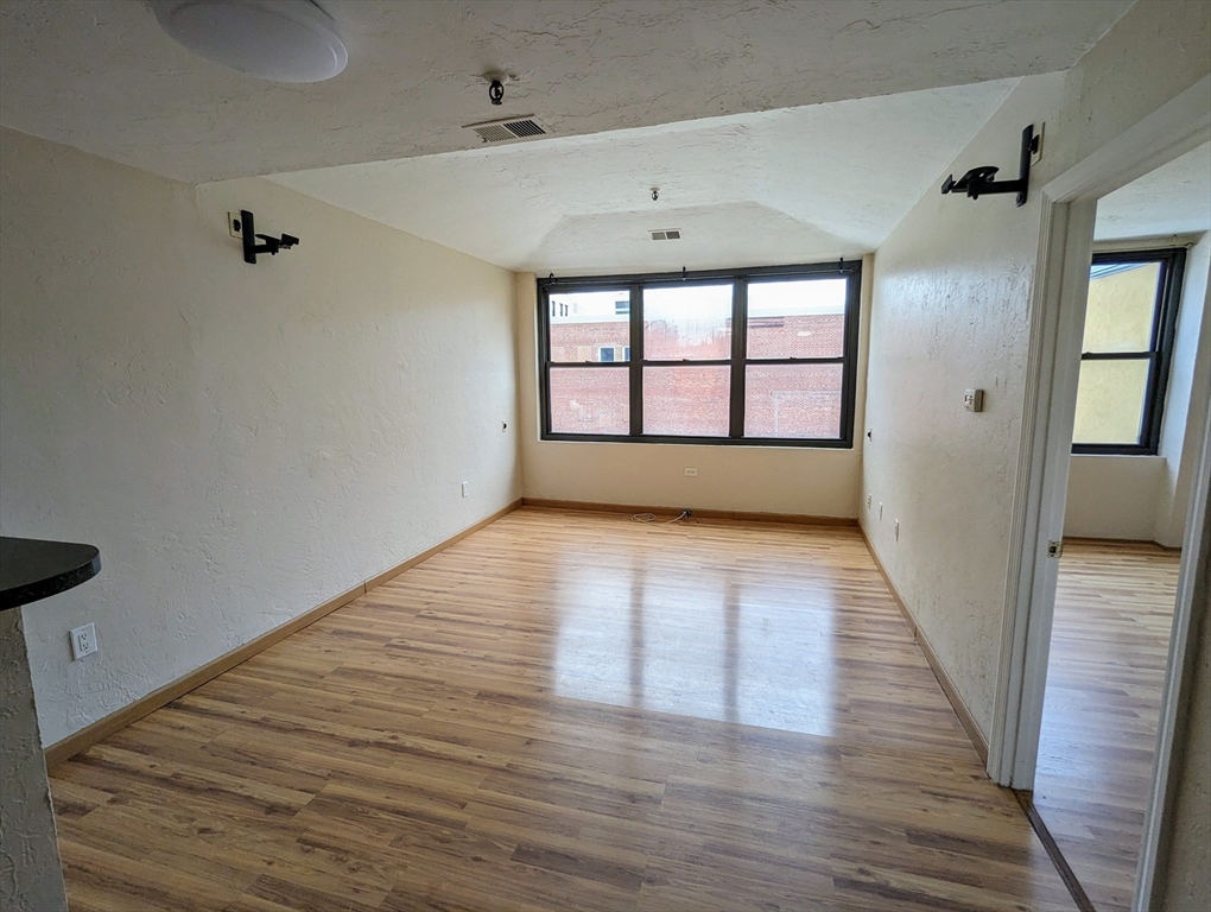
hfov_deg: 94.4
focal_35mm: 16
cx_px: 606
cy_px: 456
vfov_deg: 78.2
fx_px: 561
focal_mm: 2.35
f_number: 2.2
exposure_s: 1/197
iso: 76
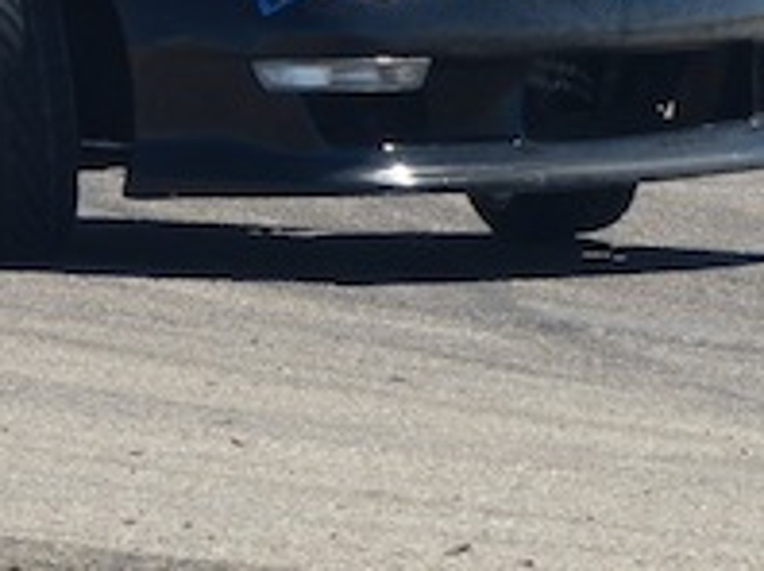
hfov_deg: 3.4
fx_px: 12852
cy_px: -199
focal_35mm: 583
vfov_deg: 2.5
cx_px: -177
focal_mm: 33.5
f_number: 4
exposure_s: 1/800
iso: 100
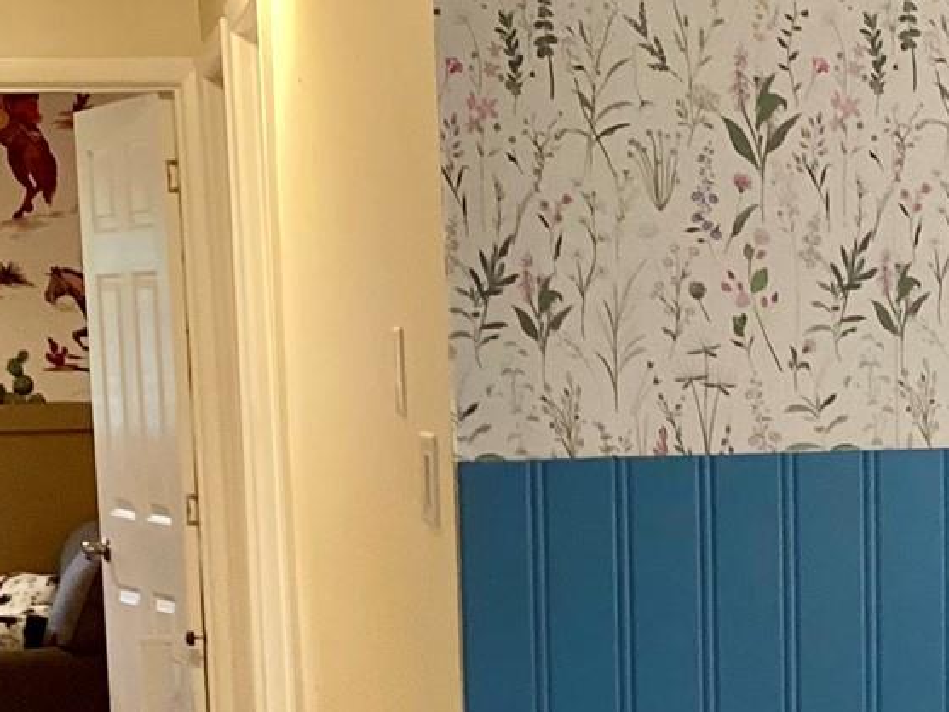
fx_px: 3126
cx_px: 721
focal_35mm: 114
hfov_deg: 17.2
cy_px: 804
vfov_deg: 12.7
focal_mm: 3.3
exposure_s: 1/40
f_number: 2.4
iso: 320
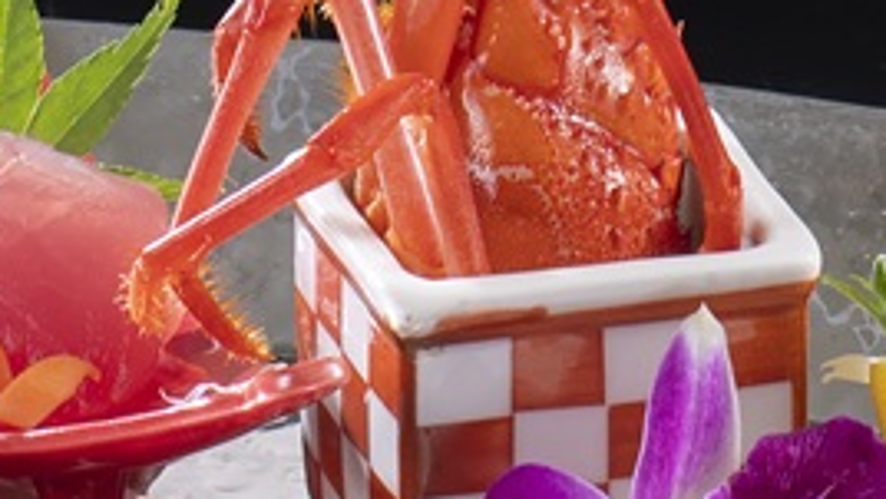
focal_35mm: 596
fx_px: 14008
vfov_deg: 2.0
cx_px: 929
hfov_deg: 3.6
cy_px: -354
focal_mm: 85
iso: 200
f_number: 9
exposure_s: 1
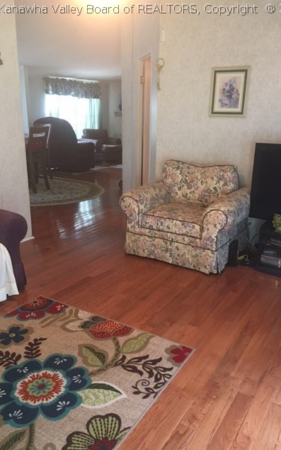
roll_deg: -3.4
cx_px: 145
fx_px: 380
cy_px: 225
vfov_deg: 61.2
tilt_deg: -15.1
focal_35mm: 31
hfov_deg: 40.6
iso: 100
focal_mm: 4.15
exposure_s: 1/10
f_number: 2.2
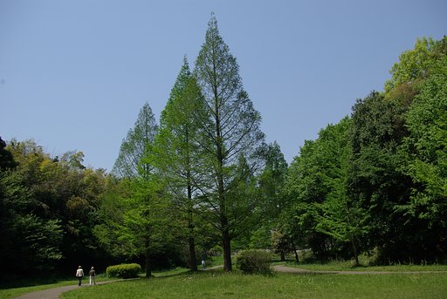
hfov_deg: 55.0
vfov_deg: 38.5
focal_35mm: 34
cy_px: 150
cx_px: 224
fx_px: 429
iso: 100
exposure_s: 1/250
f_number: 8
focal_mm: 23
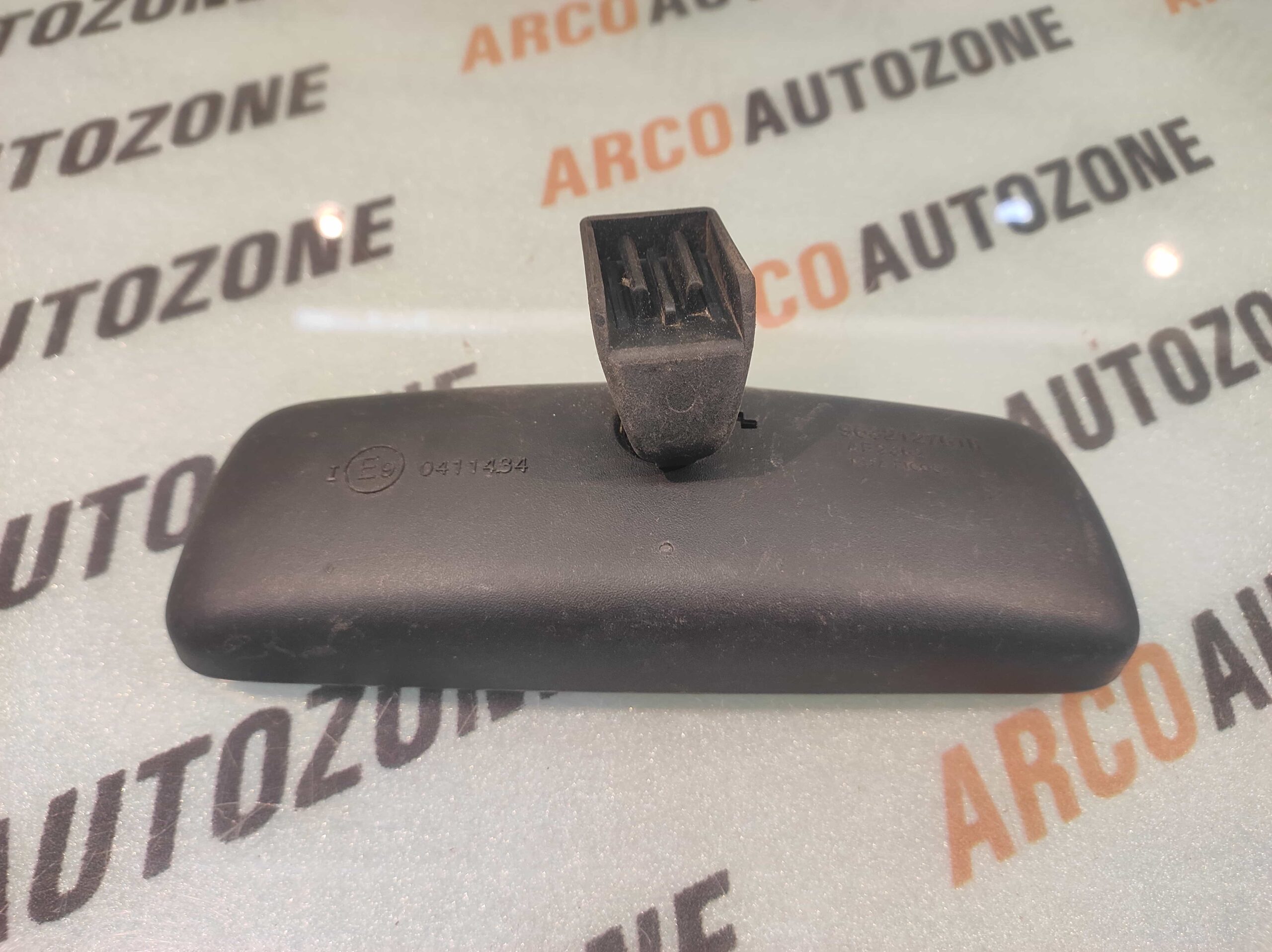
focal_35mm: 17
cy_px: 476
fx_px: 624
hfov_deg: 91.1
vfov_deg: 74.7
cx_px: 636
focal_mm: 4.74
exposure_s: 1/33
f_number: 1.79
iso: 173
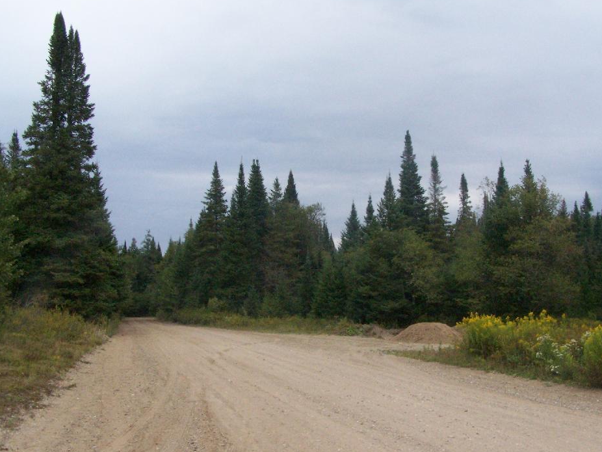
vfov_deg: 34.4
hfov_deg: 44.7
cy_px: 241
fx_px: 731
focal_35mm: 42
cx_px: 331
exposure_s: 1/1250
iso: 400
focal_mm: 6.3
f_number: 5.6
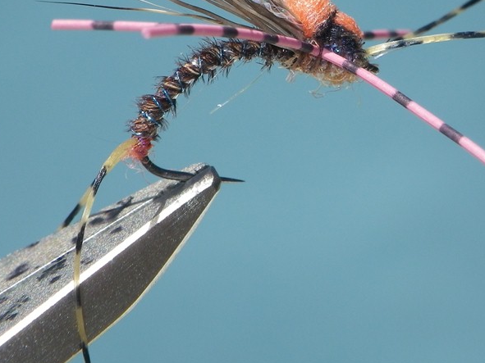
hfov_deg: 12.1
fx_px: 2283
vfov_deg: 9.1
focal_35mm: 163
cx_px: 263
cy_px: 70
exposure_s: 1/320
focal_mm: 16.7
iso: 80
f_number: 6
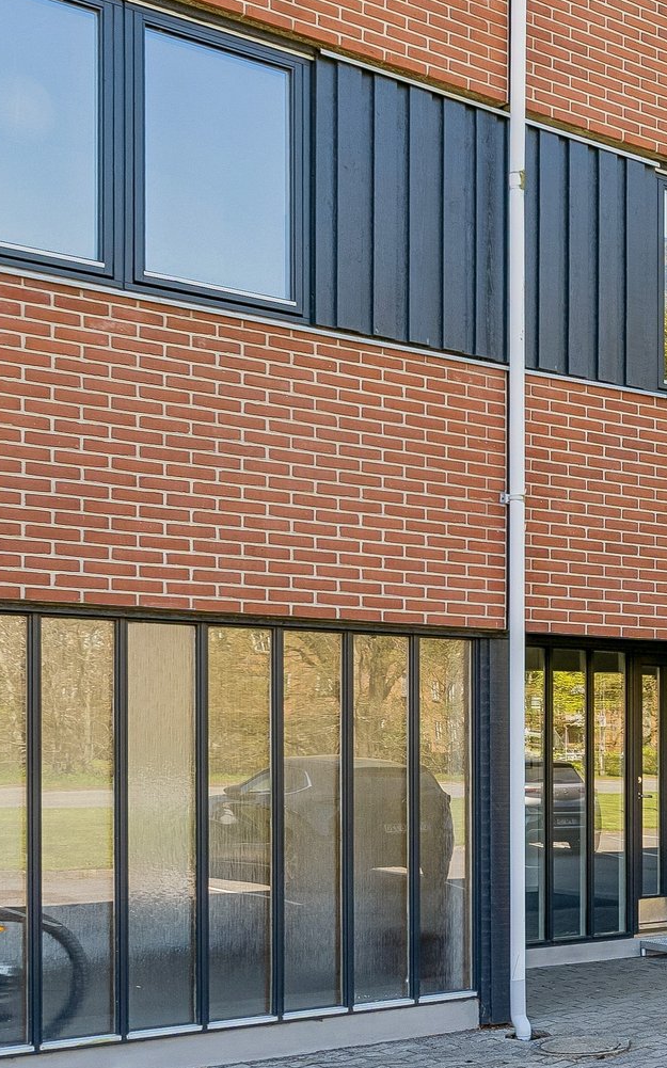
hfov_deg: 20.9
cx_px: 858
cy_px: 768
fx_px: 1645
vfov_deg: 35.4
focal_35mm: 57
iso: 200
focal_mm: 18.5
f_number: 8
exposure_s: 1/80
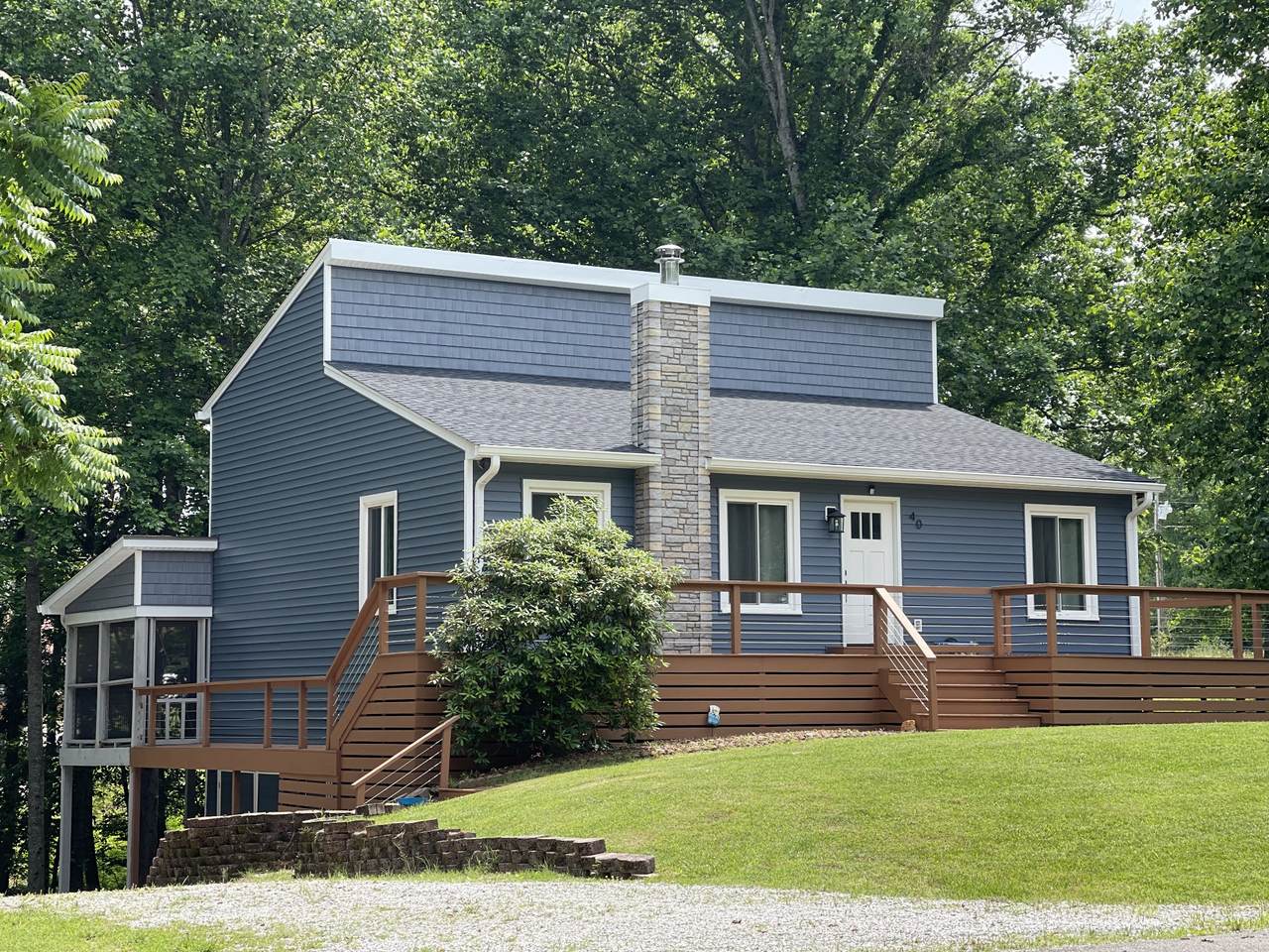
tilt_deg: +5.6
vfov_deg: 22.9
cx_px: 634
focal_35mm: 64
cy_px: 476
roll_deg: +0.0
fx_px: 2346
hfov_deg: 30.3
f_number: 2.2
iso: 32
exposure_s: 1/485
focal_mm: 7.5
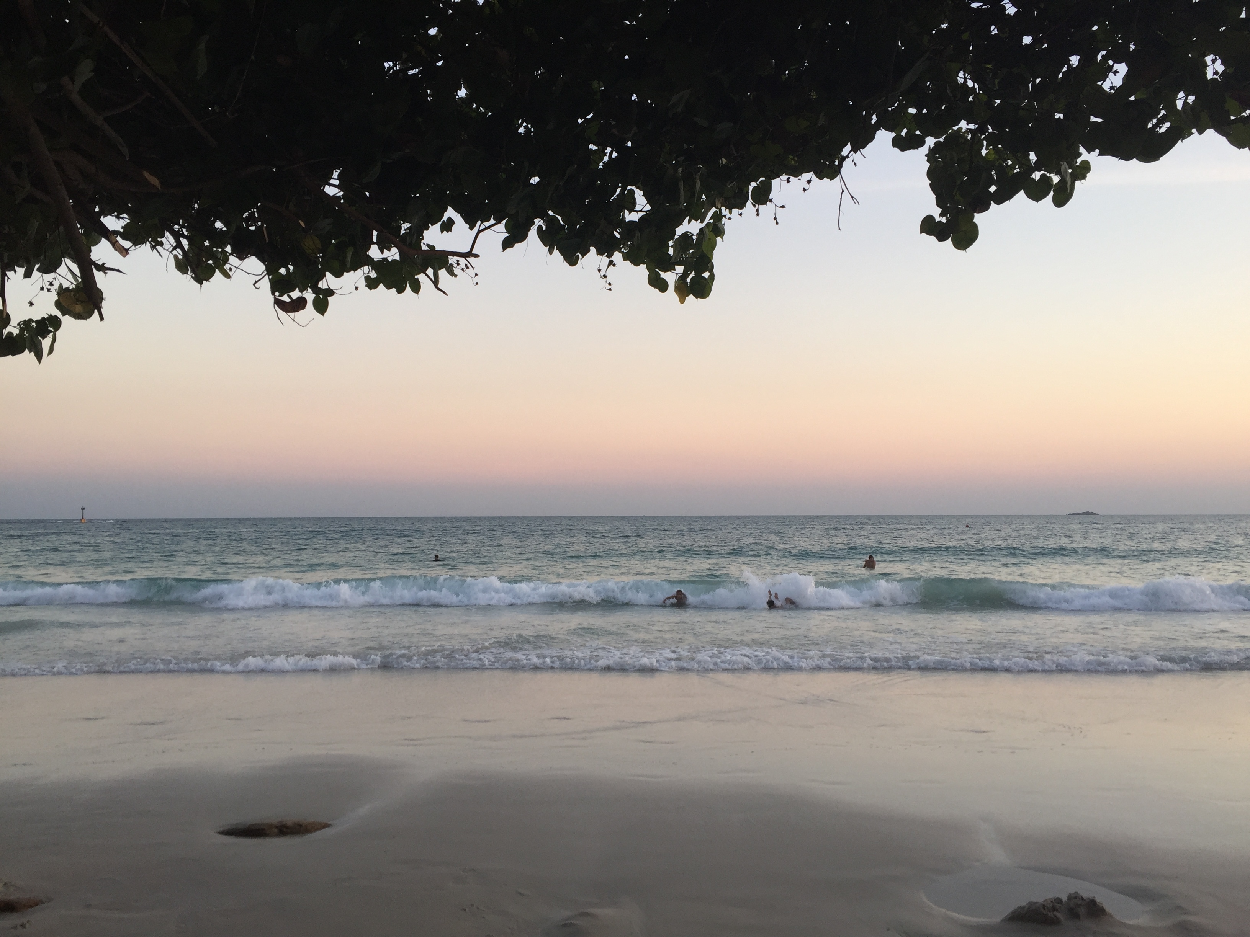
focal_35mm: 29
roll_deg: -0.2
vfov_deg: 48.2
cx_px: 625
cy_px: 468
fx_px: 1047
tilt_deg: +3.6
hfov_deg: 61.7
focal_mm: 4.15
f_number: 2.2
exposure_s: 1/100
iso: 32
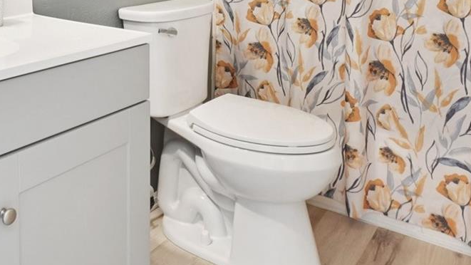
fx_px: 475
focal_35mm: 38
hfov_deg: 51.8
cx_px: 156
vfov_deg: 27.3
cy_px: -58
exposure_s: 1/5
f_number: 8
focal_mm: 10
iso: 400
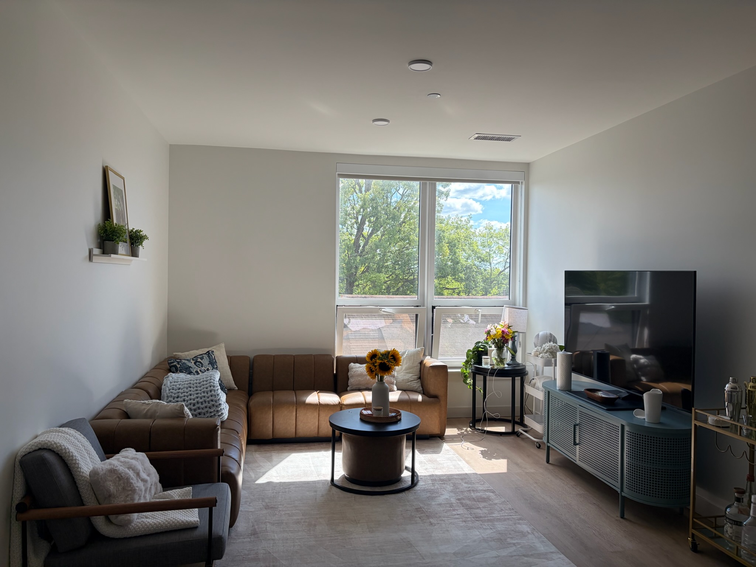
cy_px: 284
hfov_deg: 67.3
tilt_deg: -0.7
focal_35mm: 26
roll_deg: -0.3
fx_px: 568
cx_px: 378
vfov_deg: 53.1
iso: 64
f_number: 1.6
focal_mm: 5.96
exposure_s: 1/773
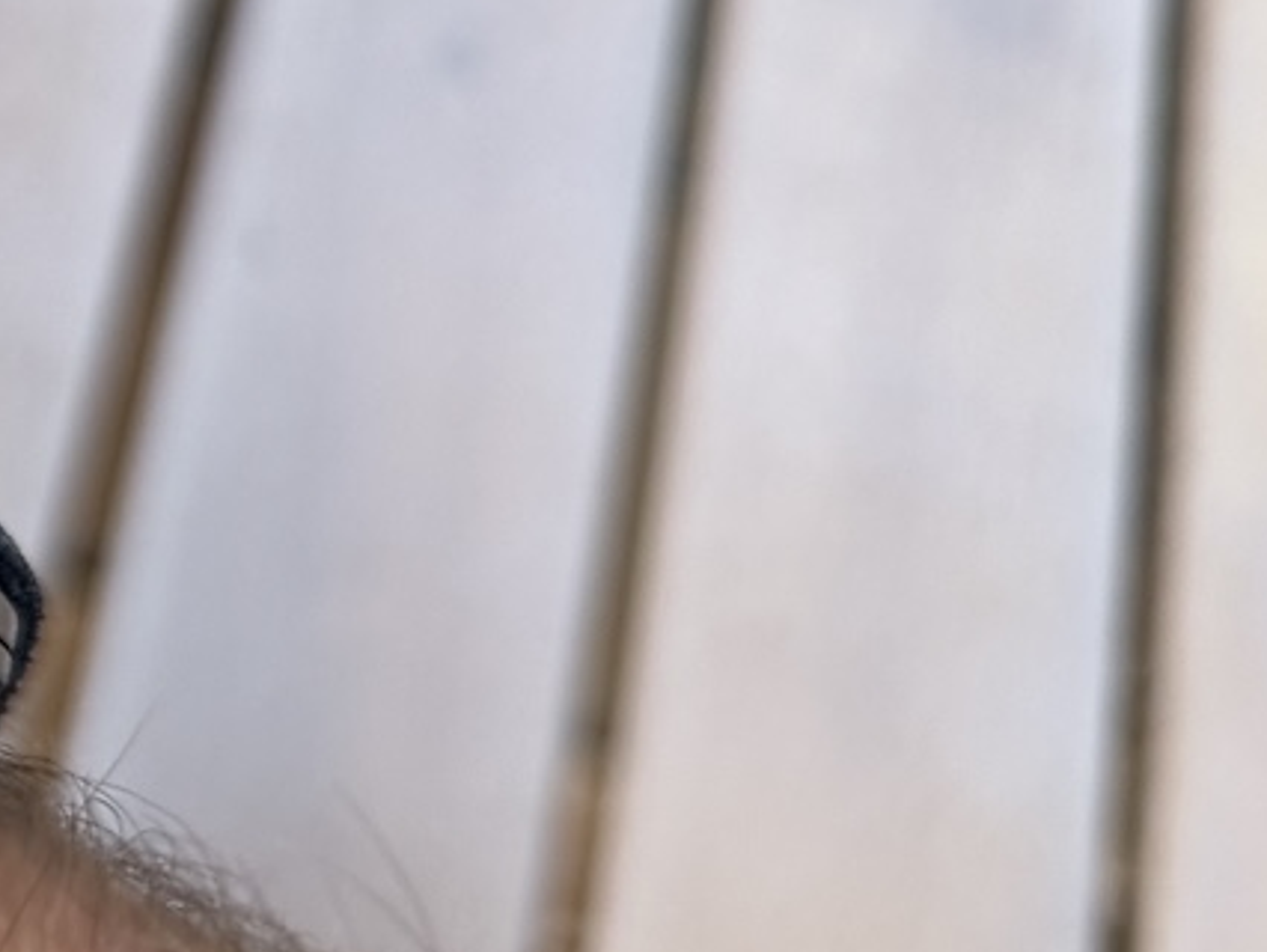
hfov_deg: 15.0
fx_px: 3919
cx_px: -1243
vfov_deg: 13.8
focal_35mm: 107
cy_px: 237
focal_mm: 6.76
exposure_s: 1/121
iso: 80
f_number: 1.78
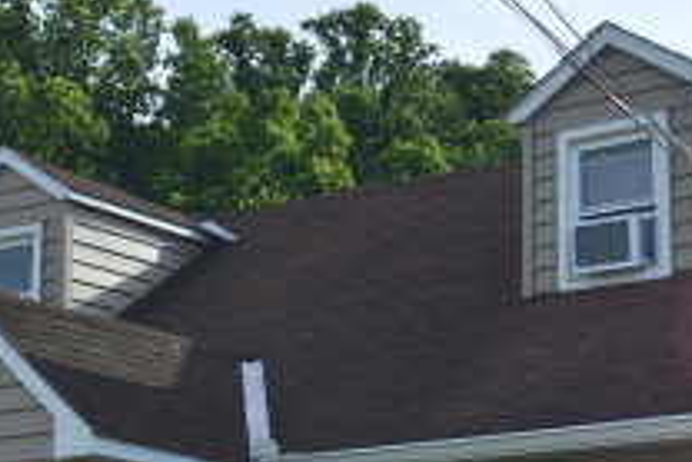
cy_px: 527
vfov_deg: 11.8
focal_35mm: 114
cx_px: 446
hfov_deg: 17.9
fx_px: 2197
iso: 400
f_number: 11
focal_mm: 31
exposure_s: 1/400
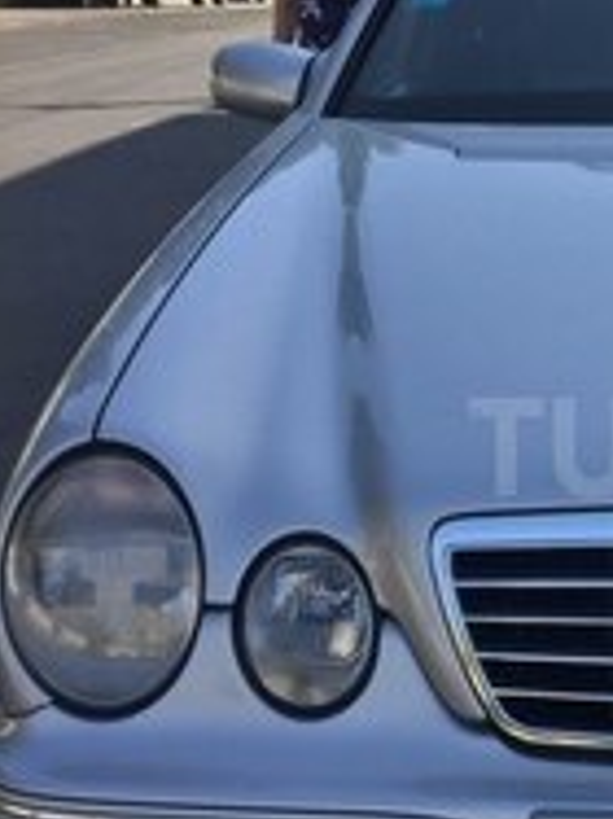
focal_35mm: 77
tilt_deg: -17.3
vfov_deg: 25.3
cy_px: 447
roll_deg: +0.6
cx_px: 806
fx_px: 1820
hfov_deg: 17.8
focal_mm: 4.15
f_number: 2.2
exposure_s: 1/898
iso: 32
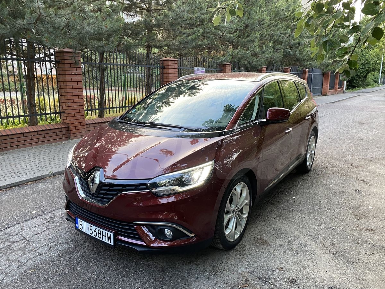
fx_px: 289
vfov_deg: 53.1
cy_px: 144
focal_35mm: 26
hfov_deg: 67.3
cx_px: 192
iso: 125
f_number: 1.8
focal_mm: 4.25
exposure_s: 1/66
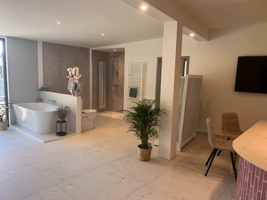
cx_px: 134
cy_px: 100
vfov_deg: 53.1
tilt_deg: -7.5
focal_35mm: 26
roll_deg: -2.2
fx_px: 201
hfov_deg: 67.3
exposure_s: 1/63
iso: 50
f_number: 1.5
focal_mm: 5.7
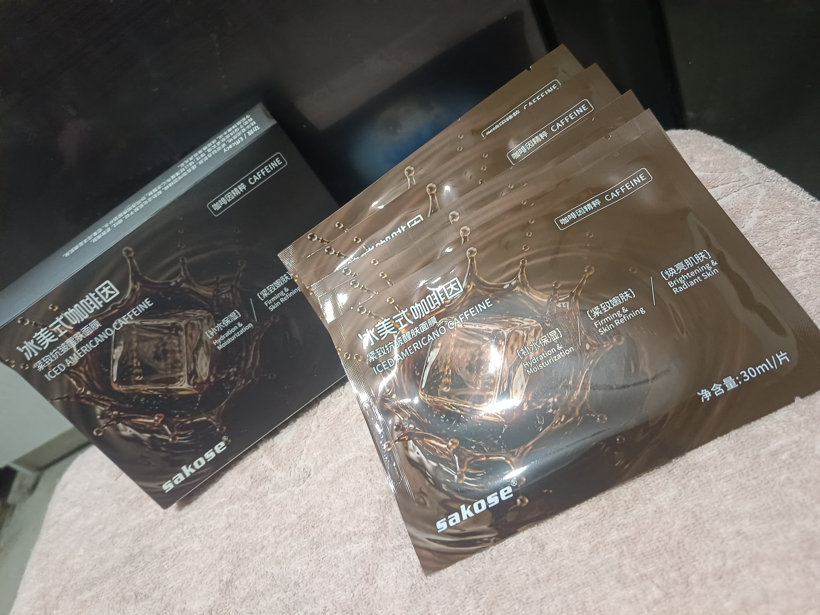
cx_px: 410
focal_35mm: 23
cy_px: 308
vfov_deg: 58.9
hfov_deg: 73.9
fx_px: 545
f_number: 1.88
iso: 4132
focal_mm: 5.59
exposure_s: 1/25
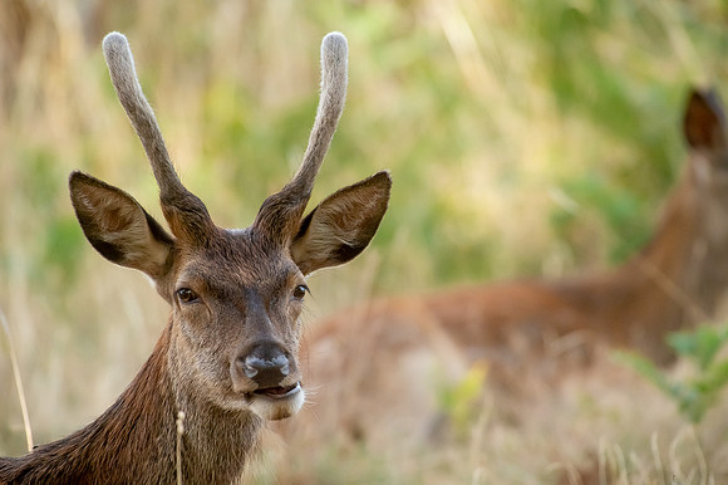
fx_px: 12126
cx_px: 364
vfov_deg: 2.3
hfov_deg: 3.4
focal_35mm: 600
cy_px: 242
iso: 2800
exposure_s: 1/4000
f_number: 5.6
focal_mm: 600
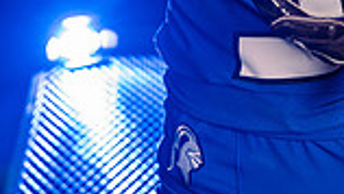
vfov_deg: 7.5
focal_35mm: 152
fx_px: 1387
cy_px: -244
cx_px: 257
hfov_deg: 14.1
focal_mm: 51
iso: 320
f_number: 4.5
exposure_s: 1/250
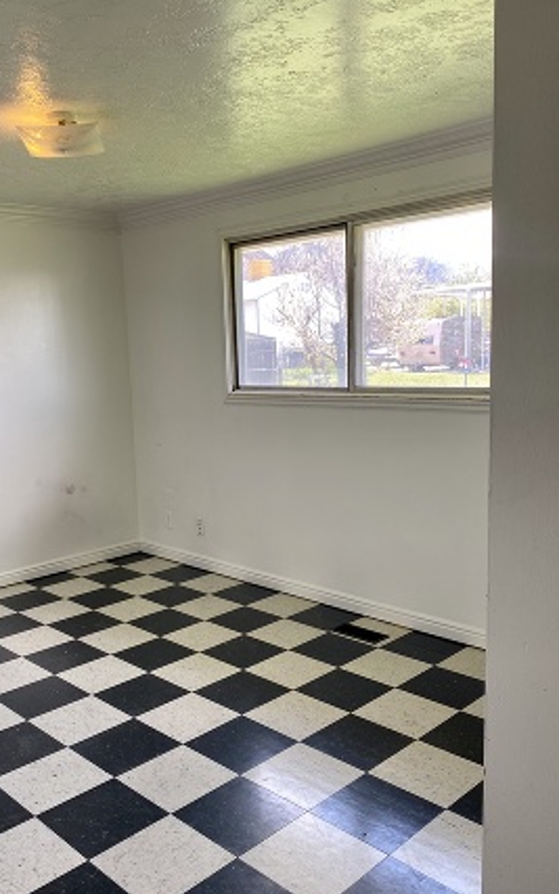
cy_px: 477
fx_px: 755
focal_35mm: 31
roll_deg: +2.0
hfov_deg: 40.5
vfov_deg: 61.2
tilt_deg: -8.3
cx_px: 237
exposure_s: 1/122
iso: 40
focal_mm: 4.25
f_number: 1.8
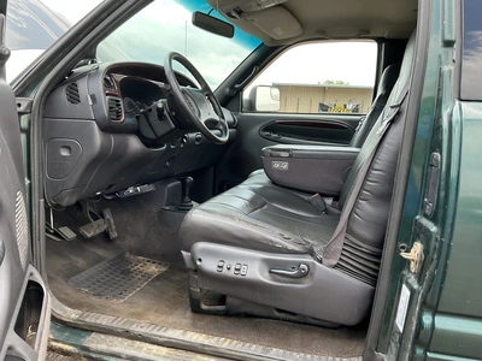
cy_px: 180
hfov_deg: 63.4
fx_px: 390
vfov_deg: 49.7
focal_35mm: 28
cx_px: 241
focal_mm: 3
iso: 25
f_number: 1.8
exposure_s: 1/177
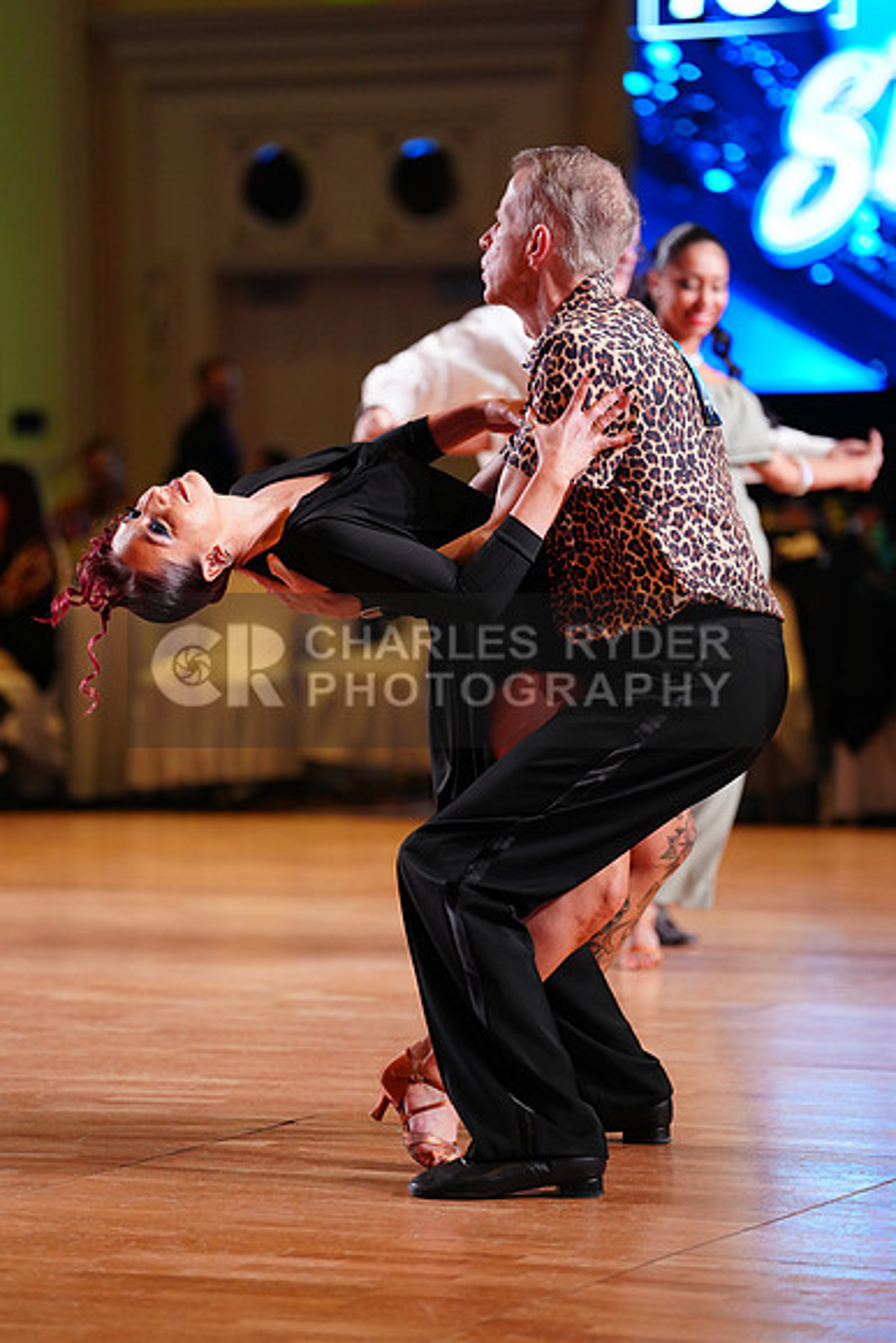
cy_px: 672
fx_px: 5260
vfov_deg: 14.5
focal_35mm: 141
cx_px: 448
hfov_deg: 9.7
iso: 1600
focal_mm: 141
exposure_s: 1/400
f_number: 2.8
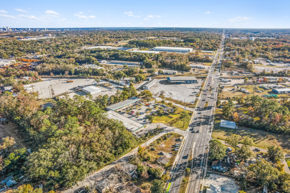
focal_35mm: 22
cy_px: 96
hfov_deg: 78.6
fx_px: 177
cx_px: 145
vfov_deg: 57.2
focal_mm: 8.4
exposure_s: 1/320
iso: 100
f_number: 2.8
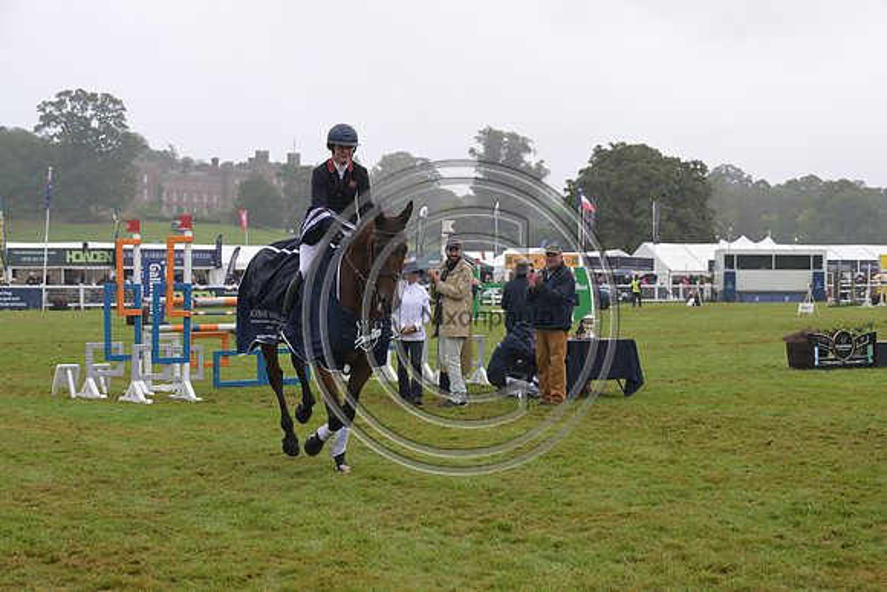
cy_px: 296
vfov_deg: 19.5
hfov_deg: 28.8
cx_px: 444
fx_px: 1725
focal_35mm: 70
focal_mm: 70
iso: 640
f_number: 5.6
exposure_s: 1/800
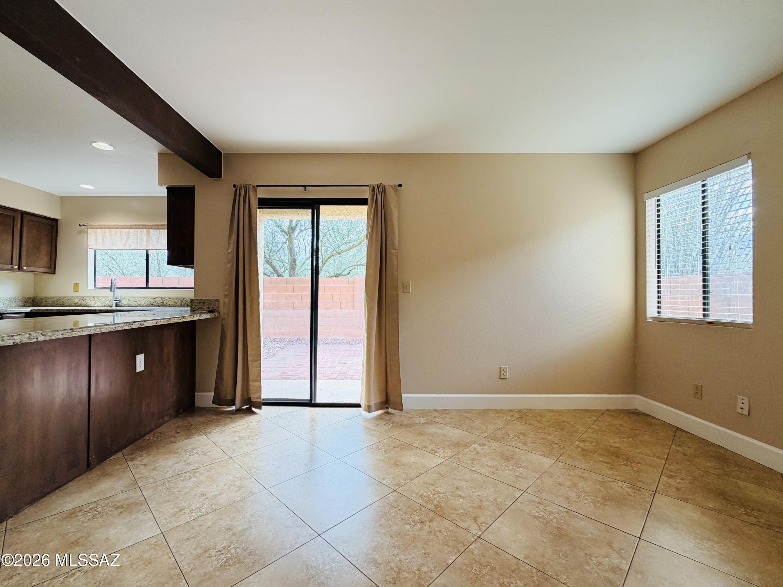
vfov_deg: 85.7
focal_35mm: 14
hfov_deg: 102.1
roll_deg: -1.4
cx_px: 392
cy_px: 294
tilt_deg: +0.5
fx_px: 317
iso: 80
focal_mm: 2.22
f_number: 2.2
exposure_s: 1/121
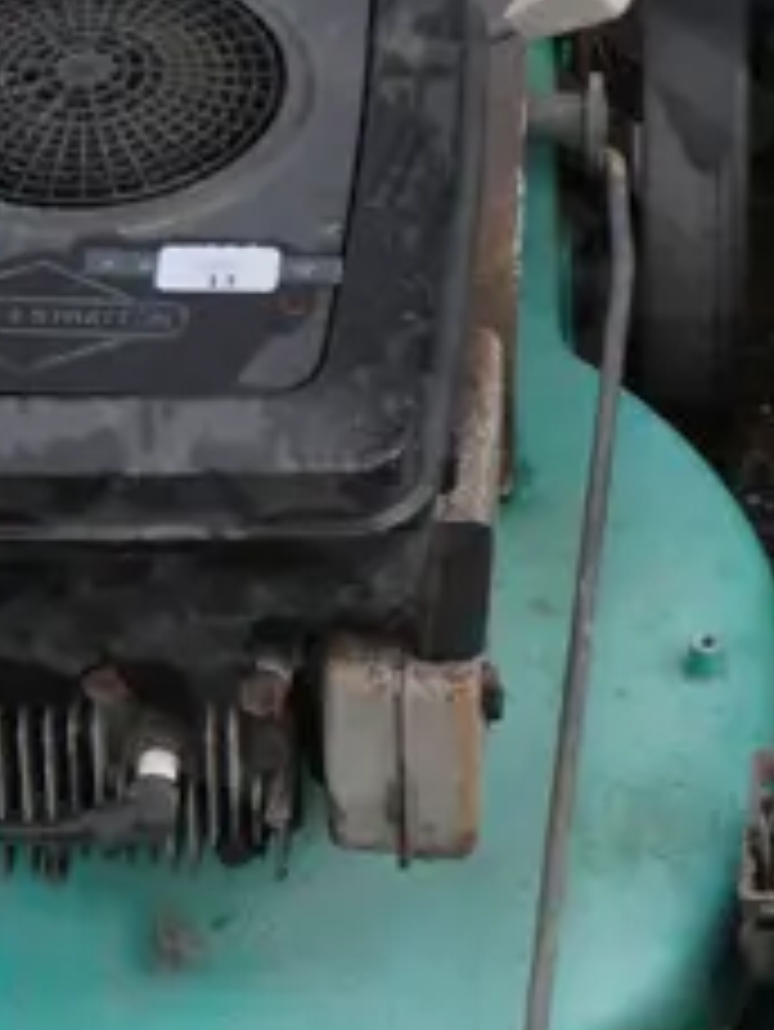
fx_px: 5332
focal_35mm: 179
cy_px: -432
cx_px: 1069
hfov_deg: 8.2
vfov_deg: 10.7
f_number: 5
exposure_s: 1/160
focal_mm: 20
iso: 200
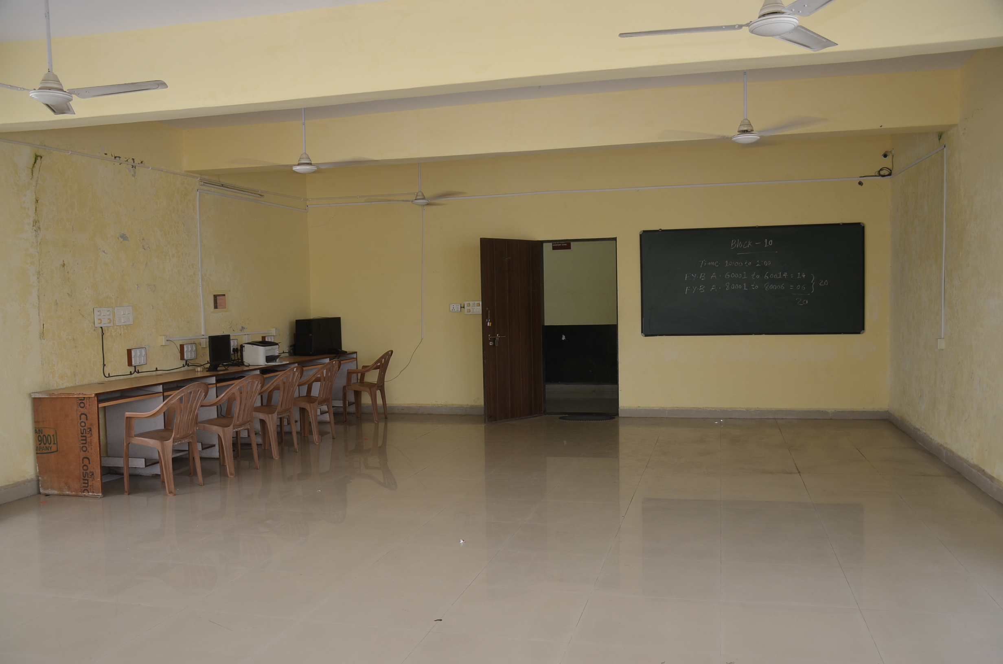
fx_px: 834
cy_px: 332
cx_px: 502
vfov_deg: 43.4
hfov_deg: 62.0
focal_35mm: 30
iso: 220
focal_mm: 20
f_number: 4
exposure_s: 1/60
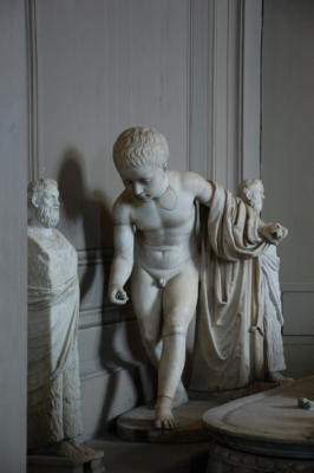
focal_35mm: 105
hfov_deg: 13.0
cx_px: 157
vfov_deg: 19.5
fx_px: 1376
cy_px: 236
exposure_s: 1/30
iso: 900
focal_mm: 70
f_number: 5.6
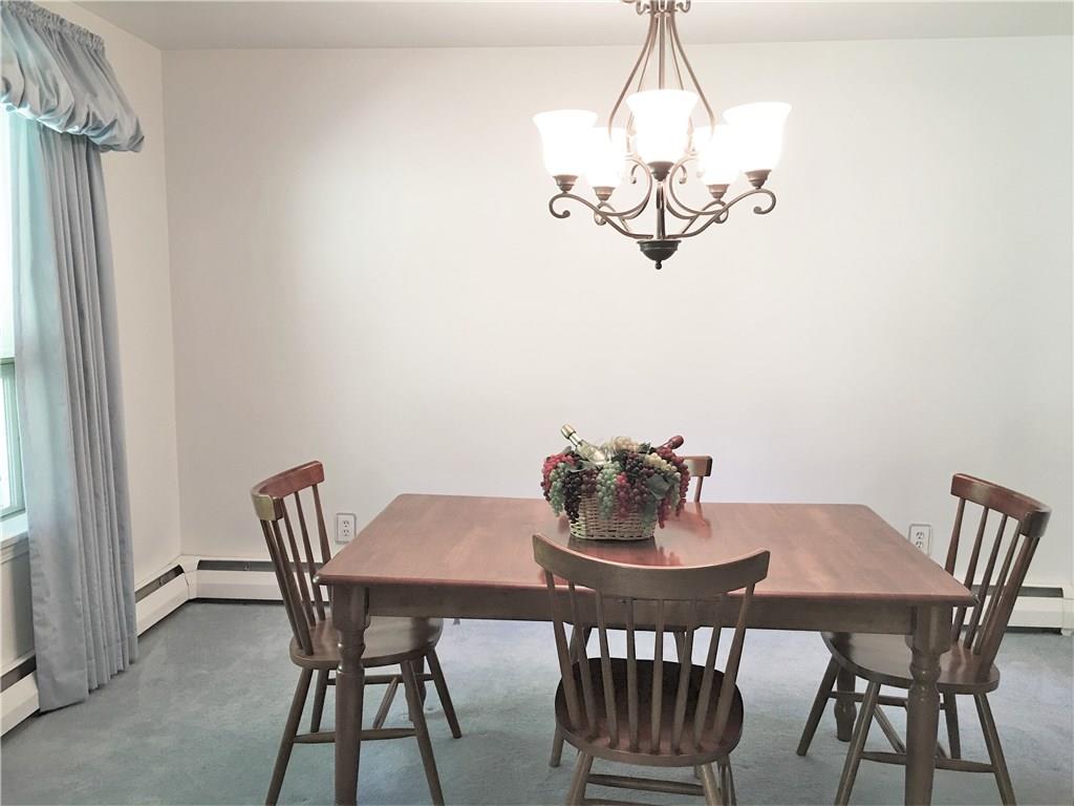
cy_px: 403
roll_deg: -1.3
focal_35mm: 29
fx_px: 900
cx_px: 537
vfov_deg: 48.2
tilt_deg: -5.7
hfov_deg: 61.7
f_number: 2.2
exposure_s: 1/15
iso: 40
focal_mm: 4.15
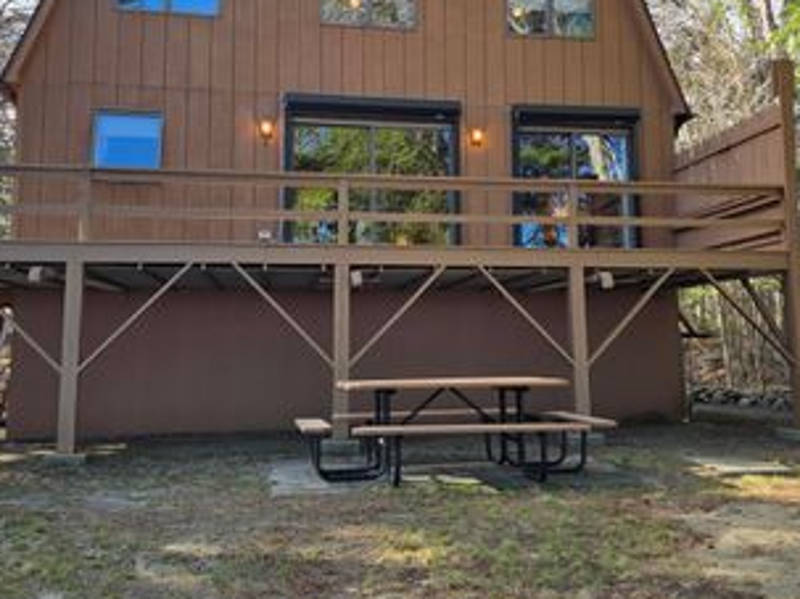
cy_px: 241
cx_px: 430
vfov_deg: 37.6
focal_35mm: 38
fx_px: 878
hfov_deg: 49.0
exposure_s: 1/1365
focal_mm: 6.25
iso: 80
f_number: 1.7
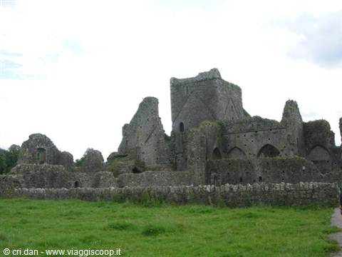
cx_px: 171
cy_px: 128
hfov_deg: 45.8
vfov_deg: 35.1
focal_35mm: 41
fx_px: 405
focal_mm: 8.5
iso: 64
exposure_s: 1/282
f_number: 5.1
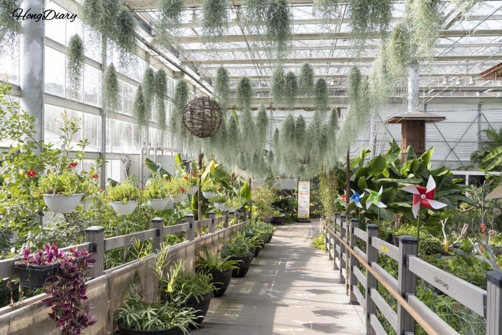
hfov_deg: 61.9
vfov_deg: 43.6
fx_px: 418
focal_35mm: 30
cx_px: 251
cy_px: 168
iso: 100
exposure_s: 1/100
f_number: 6.3
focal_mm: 30
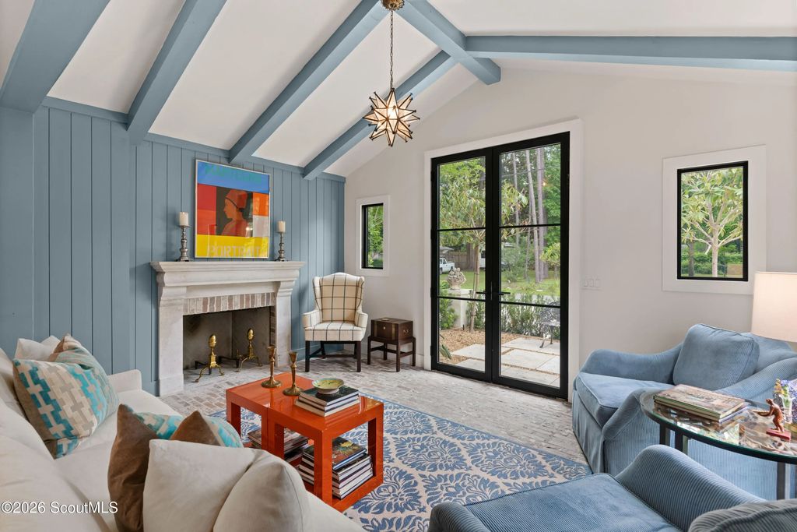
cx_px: 398
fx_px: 376
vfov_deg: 70.5
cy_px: 266
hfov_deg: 93.3
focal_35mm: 17
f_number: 8
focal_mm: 17
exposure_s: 1/5
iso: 200
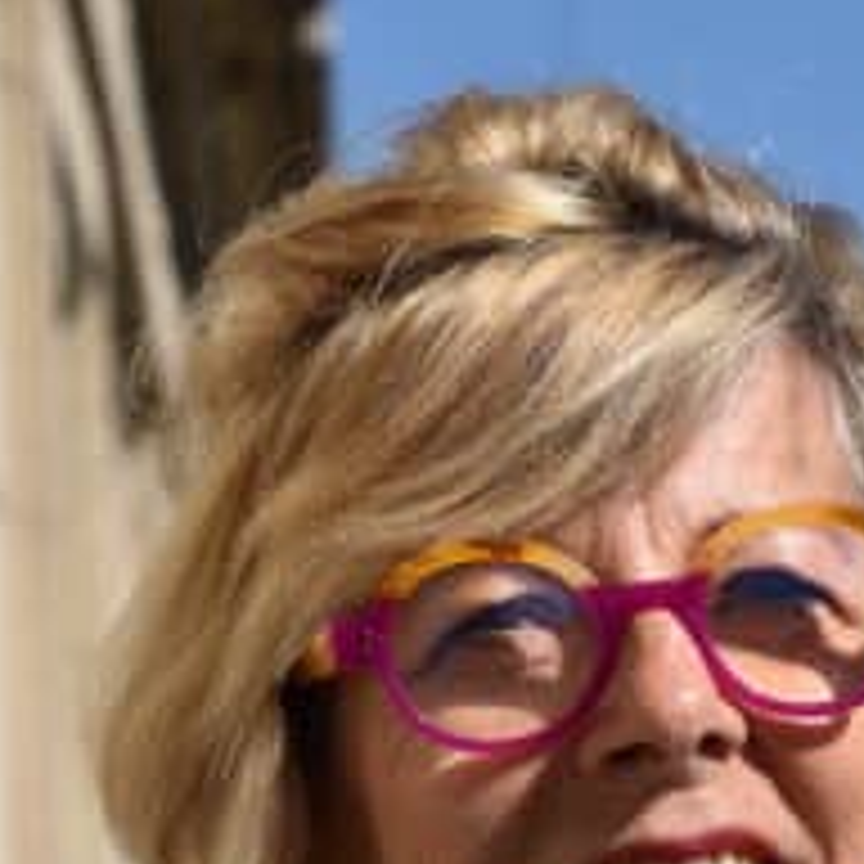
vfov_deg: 6.8
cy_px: 886
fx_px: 7295
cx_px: 760
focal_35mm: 258
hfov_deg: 6.8
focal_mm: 65
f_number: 8
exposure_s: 1/1000
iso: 200
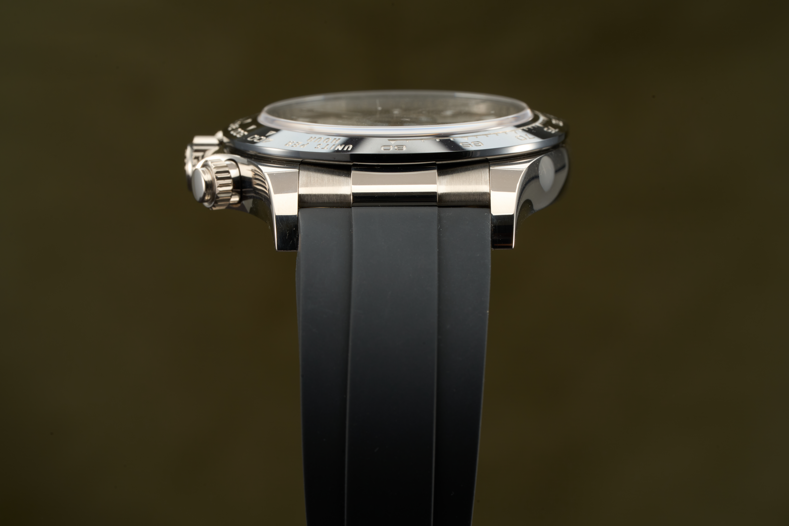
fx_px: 2191
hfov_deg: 20.4
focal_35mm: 100
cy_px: 263
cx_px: 394
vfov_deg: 13.7
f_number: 16
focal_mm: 100
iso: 160
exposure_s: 1/125
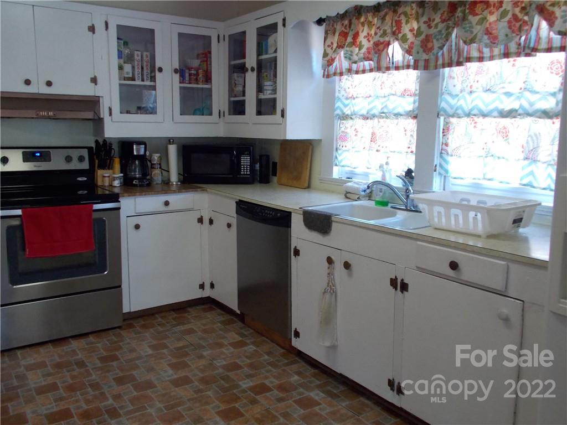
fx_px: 491
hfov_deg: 60.0
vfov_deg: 46.8
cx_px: 284
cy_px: 212
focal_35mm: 30
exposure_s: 1/30
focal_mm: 5.3
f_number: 3.3
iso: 250
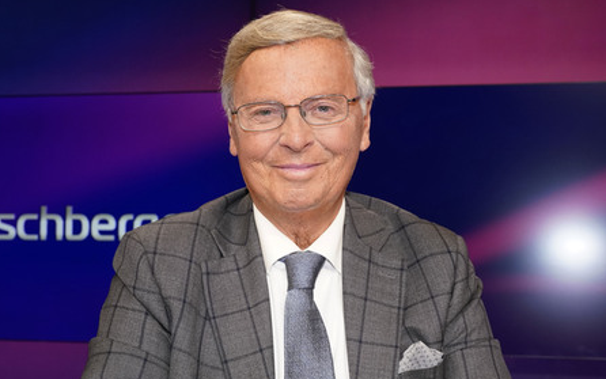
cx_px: 301
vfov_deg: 36.3
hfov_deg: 55.3
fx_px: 578
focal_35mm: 35
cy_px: 189
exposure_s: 1/125
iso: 2000
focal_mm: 34
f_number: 5.6
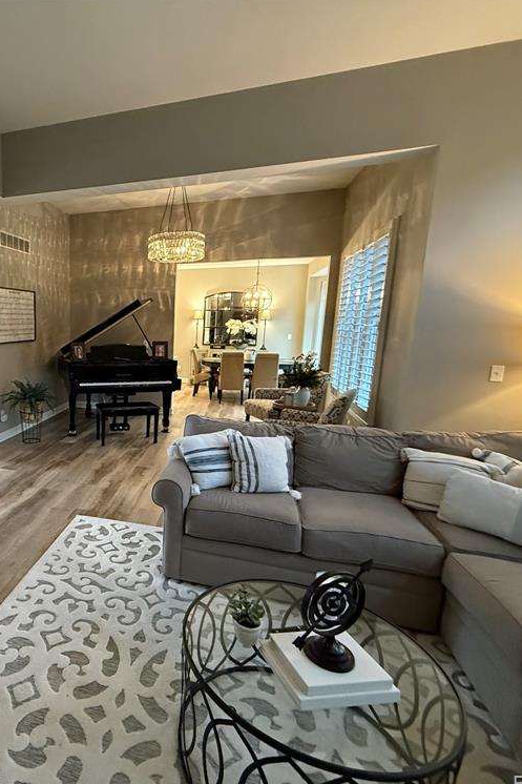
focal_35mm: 20
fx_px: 435
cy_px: 397
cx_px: 82
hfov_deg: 56.0
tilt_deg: -9.1
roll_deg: -0.8
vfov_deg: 84.0
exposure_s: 1/60
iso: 640
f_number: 2.2
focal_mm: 2.22
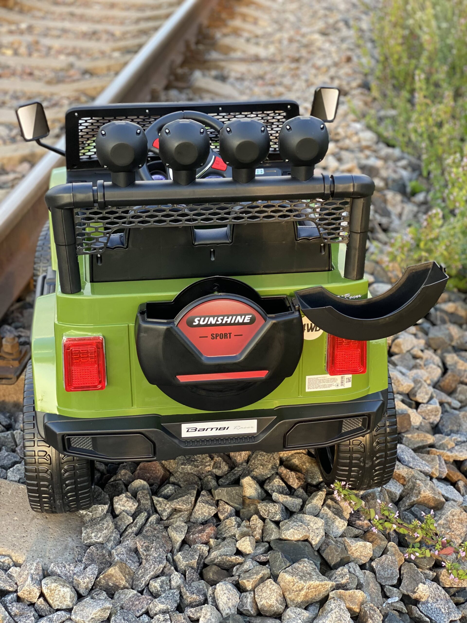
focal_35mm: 52
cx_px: 234
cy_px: 312
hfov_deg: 28.0
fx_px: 935
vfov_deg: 36.8
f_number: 2
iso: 80
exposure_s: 1/122
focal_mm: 6
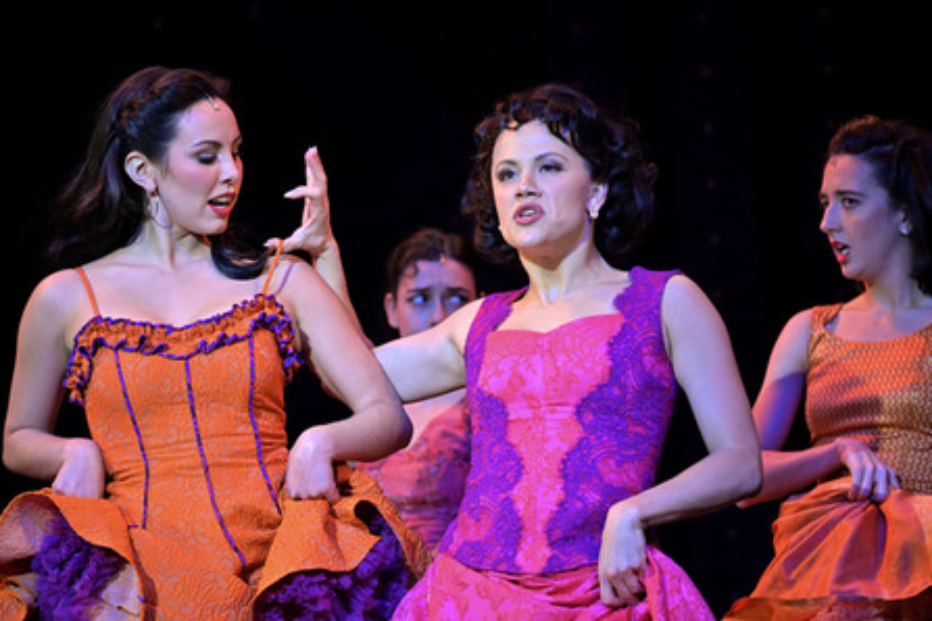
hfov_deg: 8.5
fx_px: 6265
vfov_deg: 5.7
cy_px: 310
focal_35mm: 242
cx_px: 466
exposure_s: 1/100
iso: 640
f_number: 5.6
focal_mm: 240
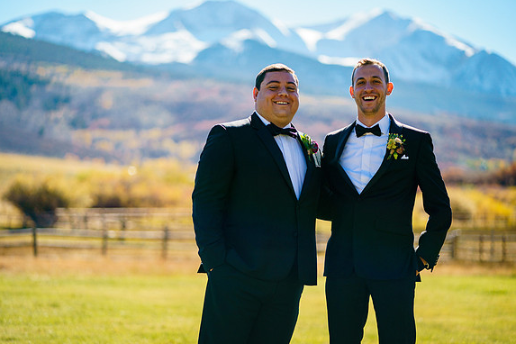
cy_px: 172
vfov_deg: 15.9
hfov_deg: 23.6
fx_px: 1233
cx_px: 259
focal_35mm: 86
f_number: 2
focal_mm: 85
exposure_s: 1/10000
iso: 200
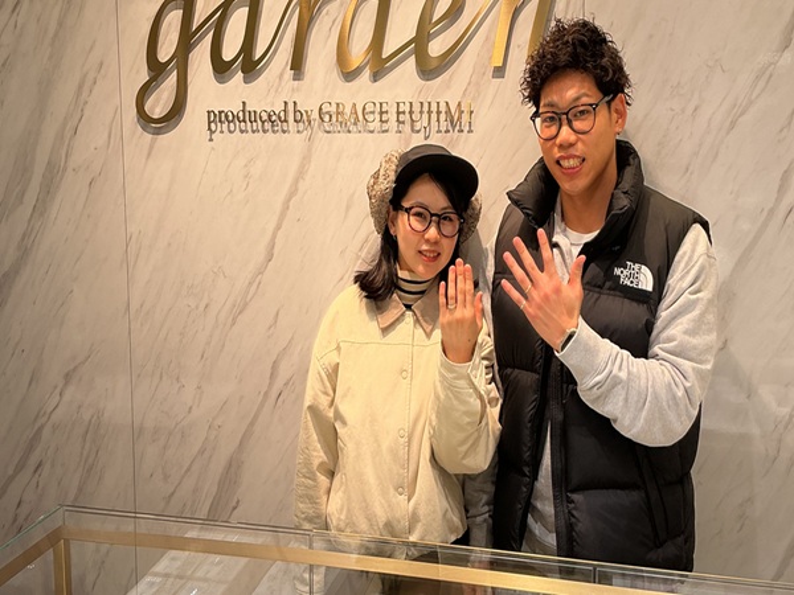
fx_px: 665
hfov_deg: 61.7
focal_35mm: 29
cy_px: 298
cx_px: 397
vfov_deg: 48.2
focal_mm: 3
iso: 20
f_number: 1.8
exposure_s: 1/120
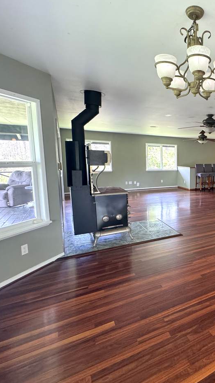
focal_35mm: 21
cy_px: 187
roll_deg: -0.7
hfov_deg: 46.4
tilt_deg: -7.5
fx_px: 213
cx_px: 207
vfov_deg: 83.8
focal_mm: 2.22
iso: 320
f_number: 2.2
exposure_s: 1/99
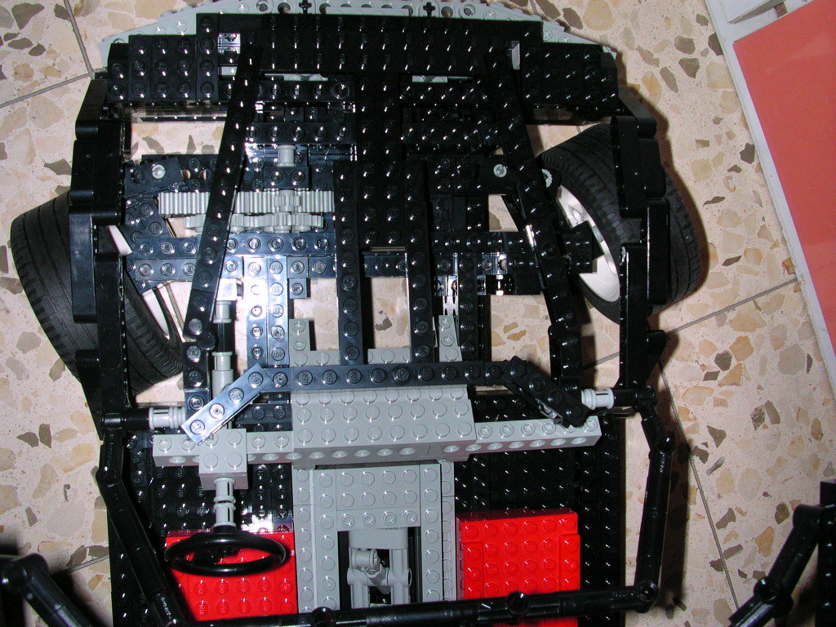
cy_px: 314
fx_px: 894
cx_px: 418
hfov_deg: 50.1
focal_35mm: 37
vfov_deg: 38.7
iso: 100
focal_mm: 5.6
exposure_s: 1/60
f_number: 4.5
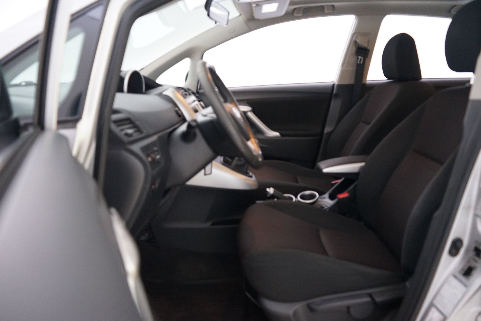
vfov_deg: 41.1
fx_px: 428
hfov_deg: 58.7
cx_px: 240
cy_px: 160
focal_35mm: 32
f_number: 4
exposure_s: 1/13
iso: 4000
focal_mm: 32
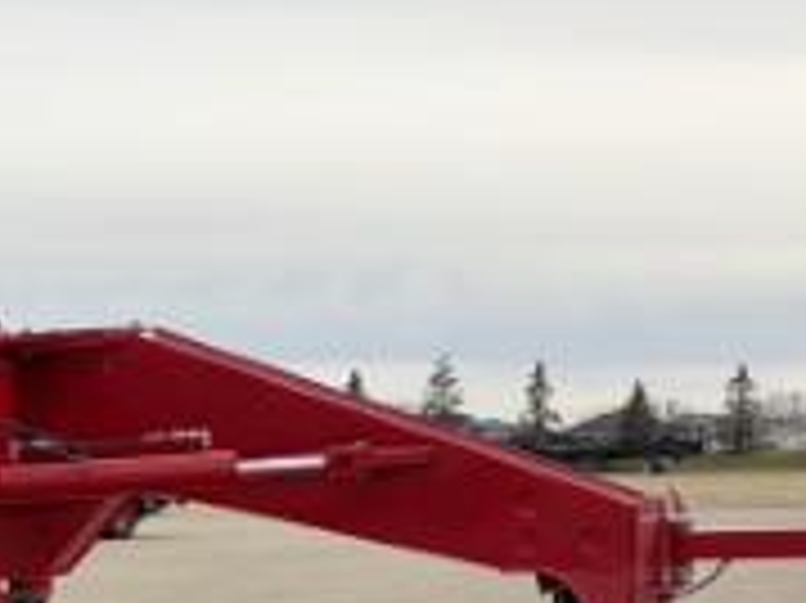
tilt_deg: -8.5
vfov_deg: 15.1
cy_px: 810
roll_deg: +0.5
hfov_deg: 19.9
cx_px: -149
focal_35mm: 93
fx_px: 2164
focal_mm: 5.96
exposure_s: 1/2747
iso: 50
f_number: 1.6
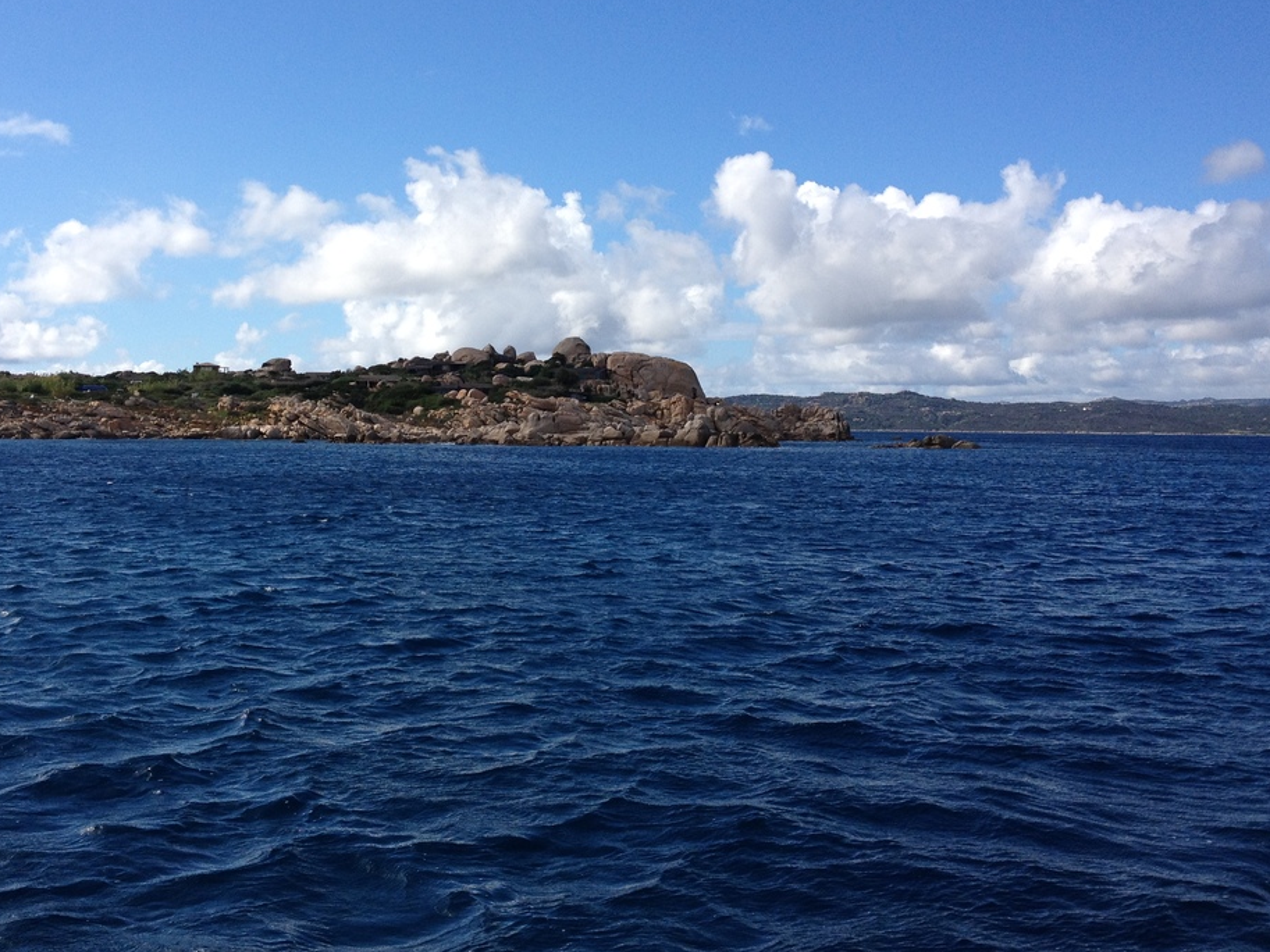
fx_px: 1688
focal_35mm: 46
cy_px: 377
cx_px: 519
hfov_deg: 41.1
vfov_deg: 31.4
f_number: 2.4
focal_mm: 4.28
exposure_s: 1/2045
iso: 64
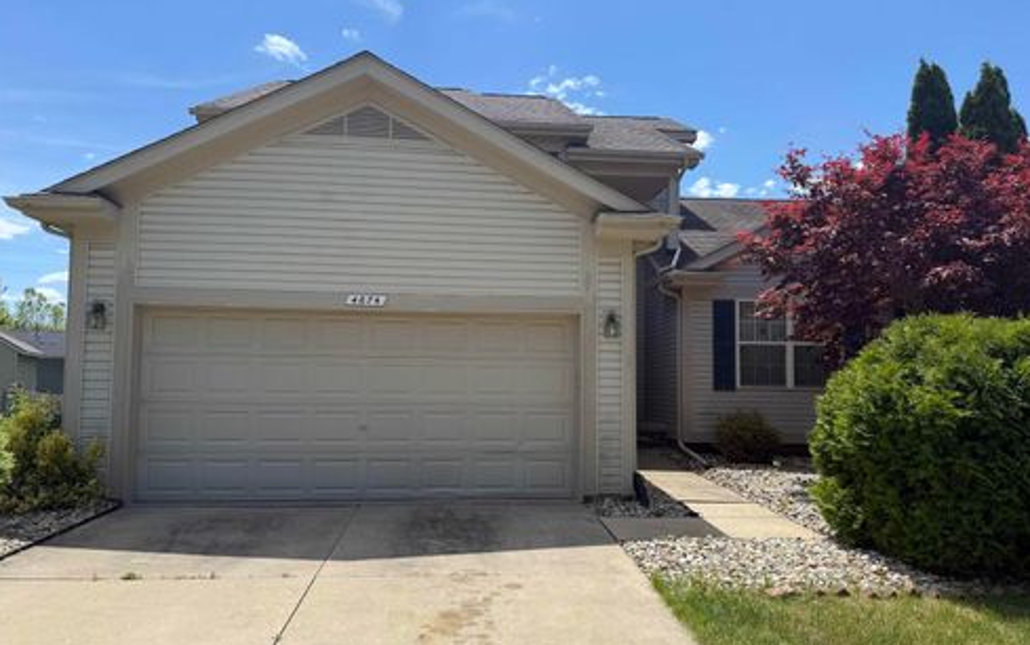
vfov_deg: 47.6
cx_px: 522
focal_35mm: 26
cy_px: 343
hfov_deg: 70.4
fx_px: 730
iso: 80
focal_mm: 6.76
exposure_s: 1/4167
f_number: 1.78
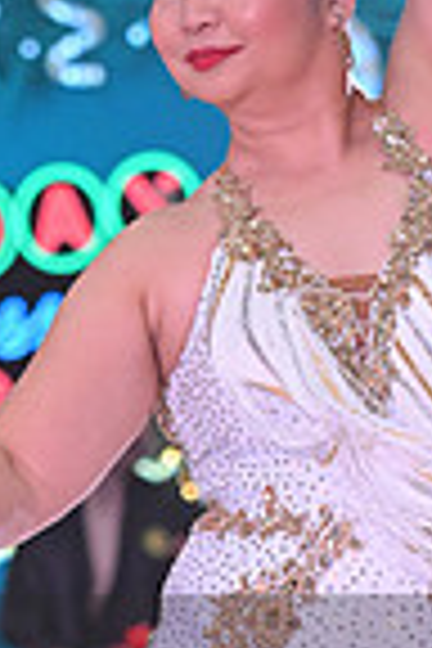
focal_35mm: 468
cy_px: 747
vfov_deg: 4.4
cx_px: 20
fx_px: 8423
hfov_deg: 2.9
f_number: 5
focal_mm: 116
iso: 2500
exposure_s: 1/320
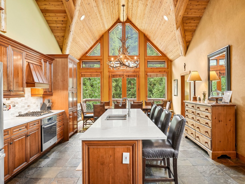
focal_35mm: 23
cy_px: 92
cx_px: 125
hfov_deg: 73.9
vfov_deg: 58.9
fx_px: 163
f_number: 8
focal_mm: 14
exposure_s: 1/15
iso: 500
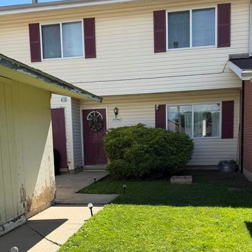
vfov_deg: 42.2
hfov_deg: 42.8
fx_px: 321
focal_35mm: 39
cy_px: 171
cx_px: 121
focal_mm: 6.76
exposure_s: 1/2525
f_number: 1.78
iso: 80
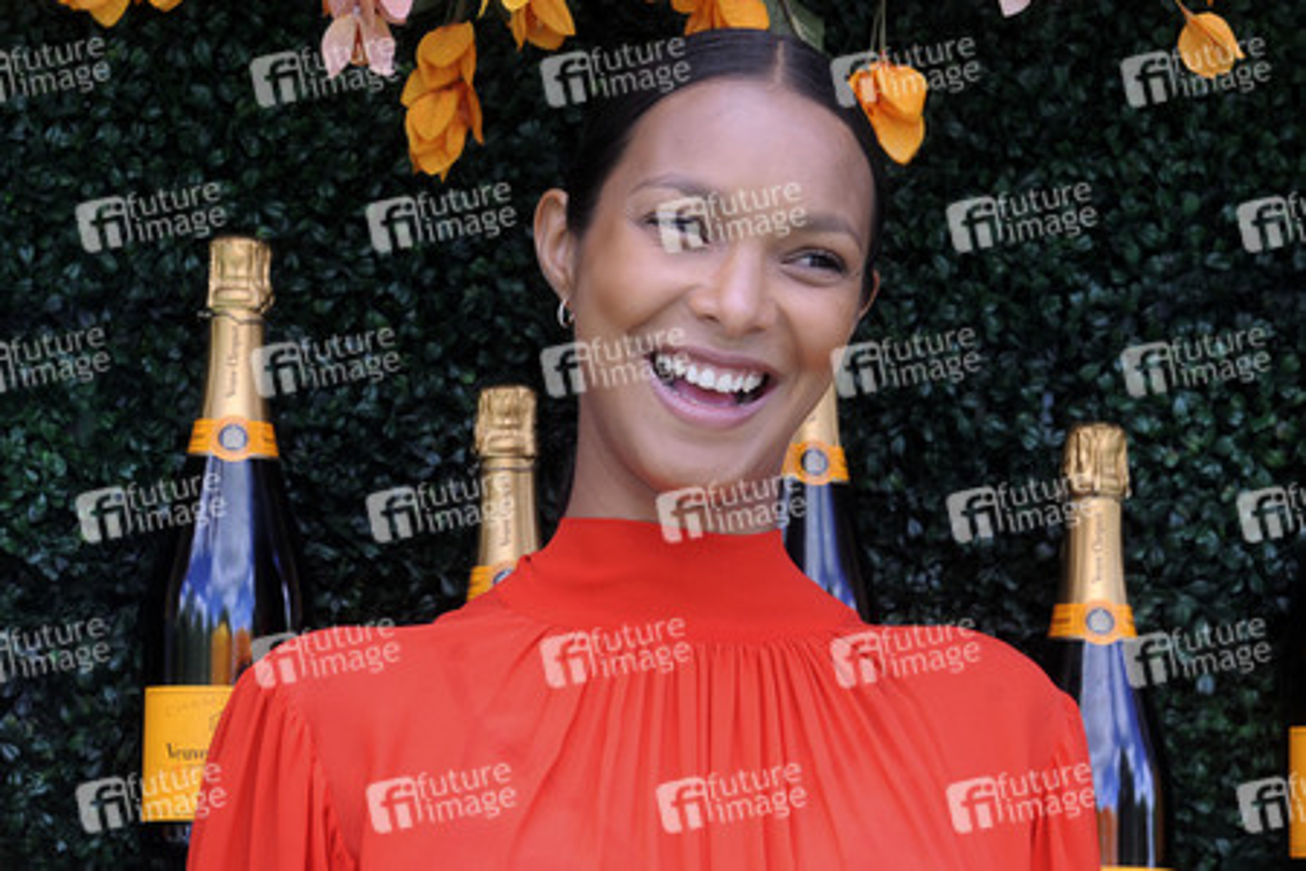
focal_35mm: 135
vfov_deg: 10.2
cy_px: 436
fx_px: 4897
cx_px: 653
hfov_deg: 15.2
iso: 640
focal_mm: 135
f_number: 7.1
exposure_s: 1/640
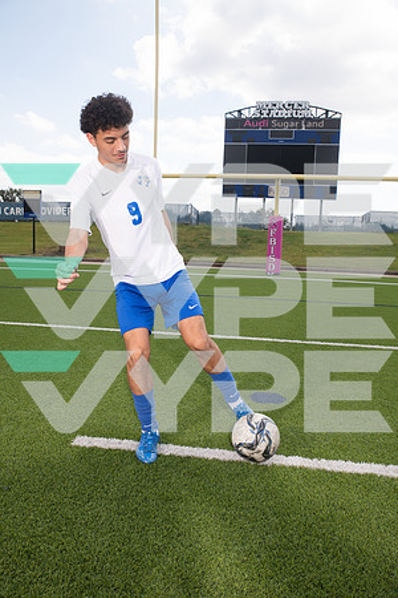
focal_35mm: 30
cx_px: 199
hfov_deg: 43.6
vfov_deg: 61.9
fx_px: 497
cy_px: 299
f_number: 7.1
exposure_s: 1/320
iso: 125
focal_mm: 30
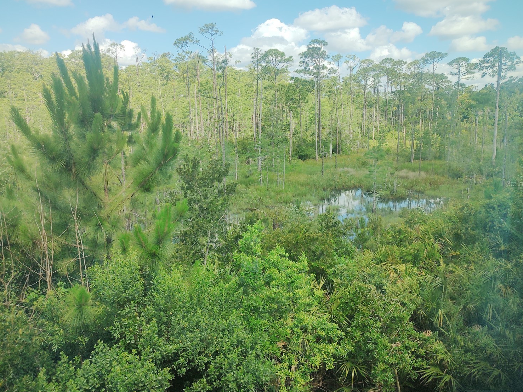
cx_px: 257
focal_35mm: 26
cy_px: 183
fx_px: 393
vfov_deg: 53.0
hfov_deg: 67.3
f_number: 1.9
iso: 100
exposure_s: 1/319
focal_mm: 5.88
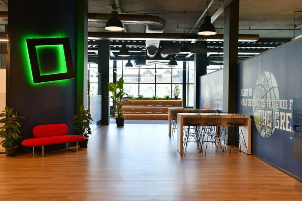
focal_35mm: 35
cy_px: 100
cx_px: 151
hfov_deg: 54.5
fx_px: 293
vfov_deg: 37.8
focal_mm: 35
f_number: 5.6
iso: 1000
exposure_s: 1/50
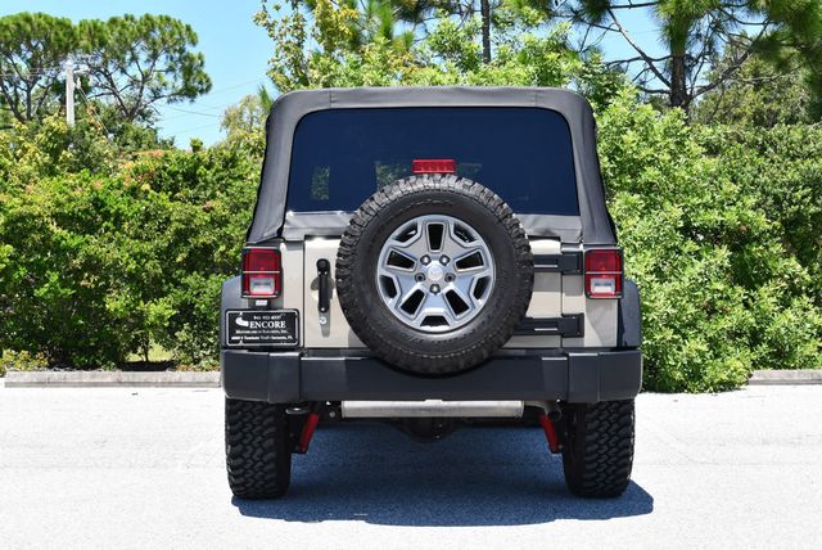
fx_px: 1463
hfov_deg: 31.4
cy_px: 275
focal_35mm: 64
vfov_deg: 21.3
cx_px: 411
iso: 200
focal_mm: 32
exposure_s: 1/250
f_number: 7.1
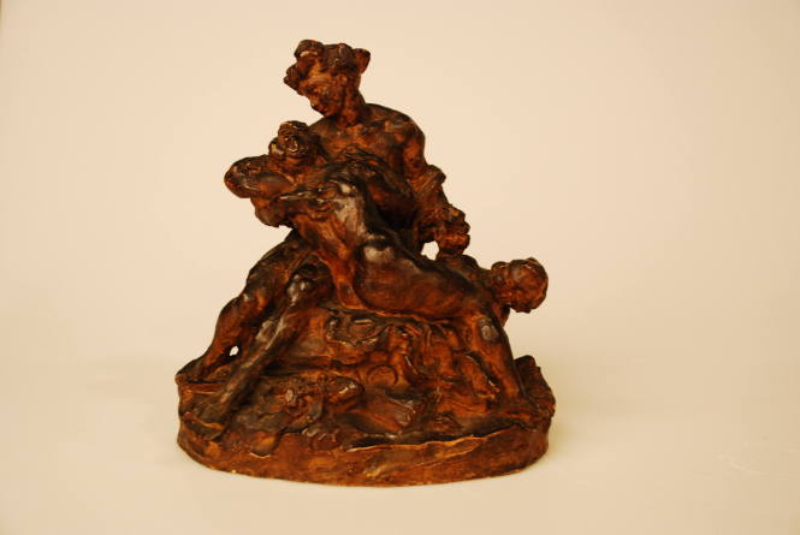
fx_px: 1068
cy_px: 268
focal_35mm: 48
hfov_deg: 41.1
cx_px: 400
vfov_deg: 28.1
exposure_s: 1/13
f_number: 4.2
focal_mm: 32
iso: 640
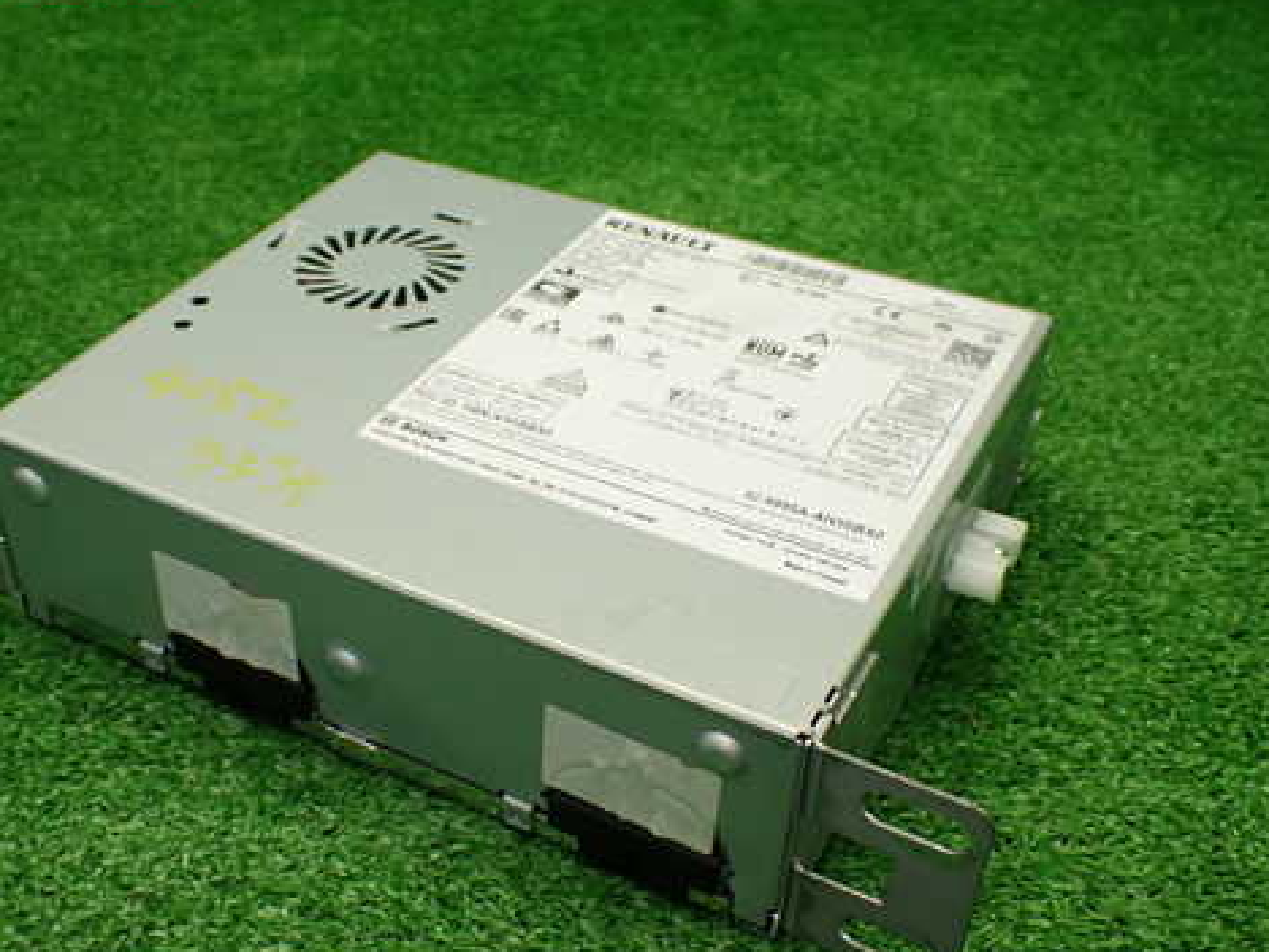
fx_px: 1503
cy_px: 553
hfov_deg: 45.5
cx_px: 507
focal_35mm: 41
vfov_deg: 35.1
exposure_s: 1/125
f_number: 2.4
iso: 320
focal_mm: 5.79
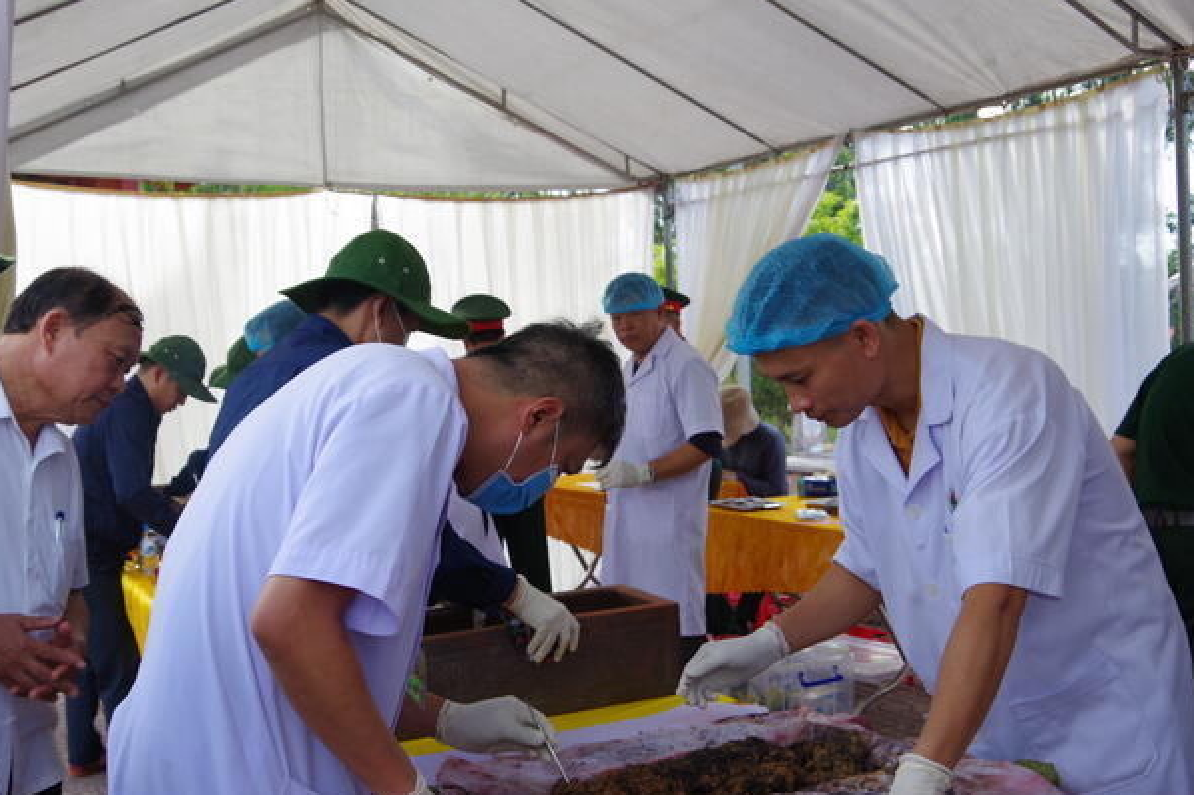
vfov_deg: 30.4
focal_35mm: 44
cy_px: 479
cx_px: 548
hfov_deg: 44.5
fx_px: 1459
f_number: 6.3
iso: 200
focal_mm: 21
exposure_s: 1/125
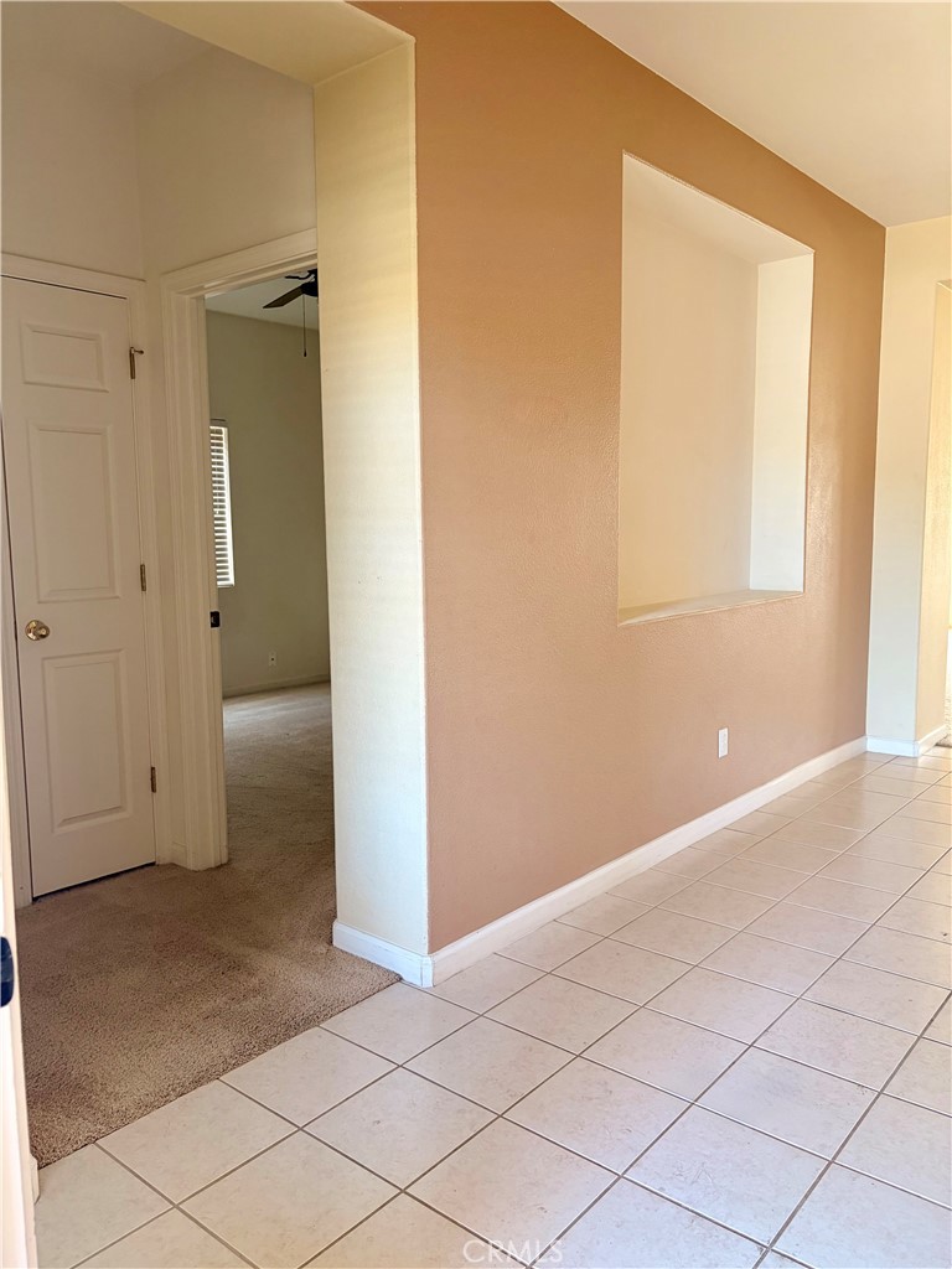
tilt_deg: -6.2
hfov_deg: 53.1
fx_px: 953
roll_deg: +1.2
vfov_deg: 67.3
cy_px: 634
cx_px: 476
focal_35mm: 26
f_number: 1.6
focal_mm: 5.96
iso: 125
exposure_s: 1/60
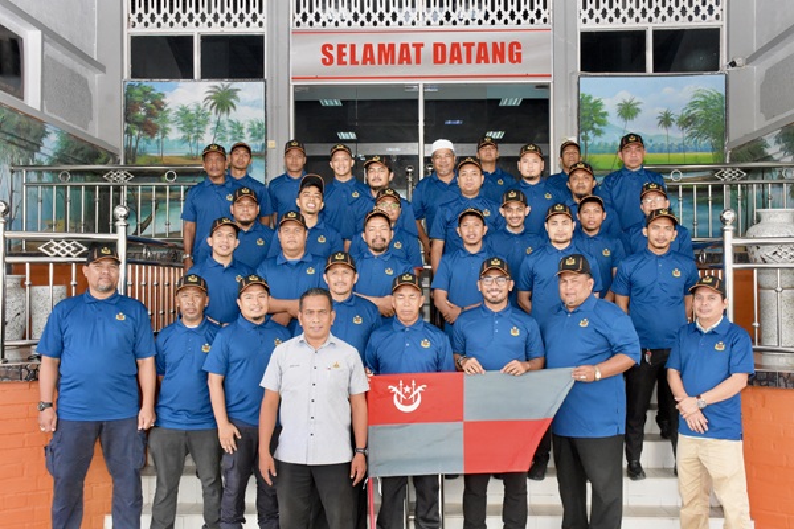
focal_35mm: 39
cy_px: 264
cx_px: 397
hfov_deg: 49.6
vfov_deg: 34.2
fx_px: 860
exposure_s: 1/250
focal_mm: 26
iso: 4000
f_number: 9
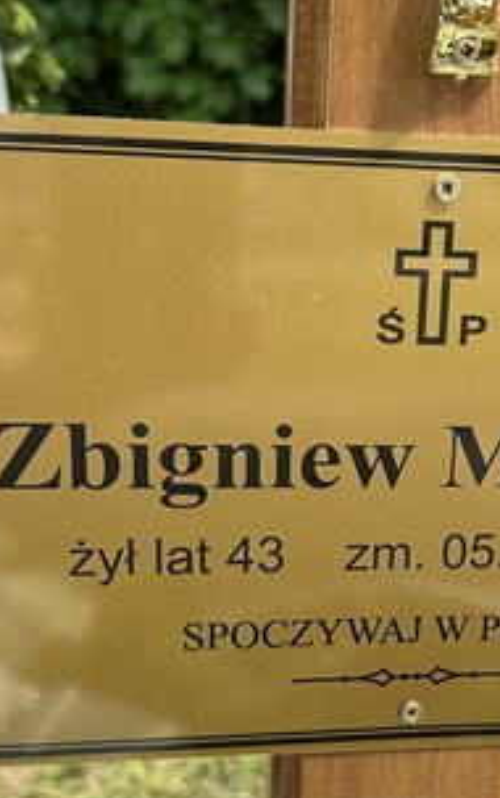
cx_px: 405
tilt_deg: -22.5
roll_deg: -4.8
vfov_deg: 36.7
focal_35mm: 55
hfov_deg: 23.2
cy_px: 496
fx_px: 1196
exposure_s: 1/797
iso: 50
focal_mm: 5.7
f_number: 1.5
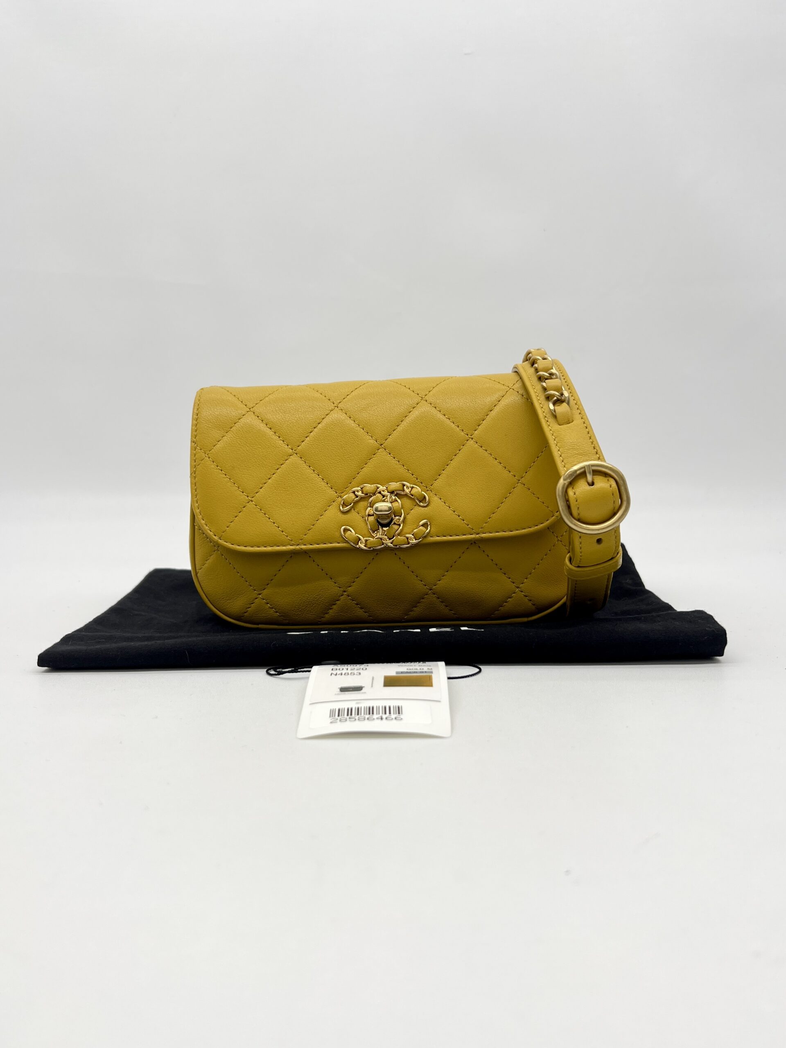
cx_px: 393
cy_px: 524
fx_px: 787
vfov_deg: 67.3
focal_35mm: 26
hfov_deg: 53.1
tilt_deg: -7.4
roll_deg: -0.4
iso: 40
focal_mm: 5.7
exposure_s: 1/195
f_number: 1.5
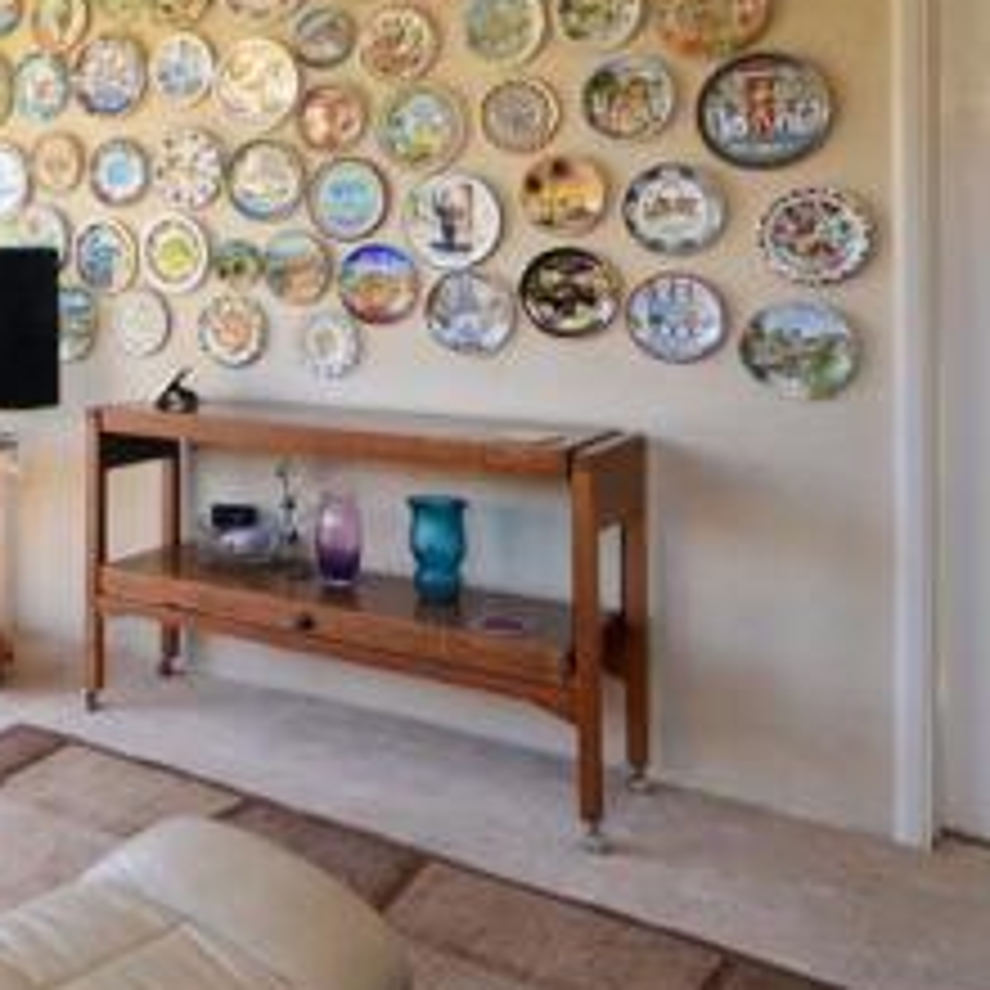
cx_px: -54
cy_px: 232
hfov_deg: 37.8
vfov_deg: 42.3
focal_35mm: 38
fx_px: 1230
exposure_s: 1/30
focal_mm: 10
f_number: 10
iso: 400
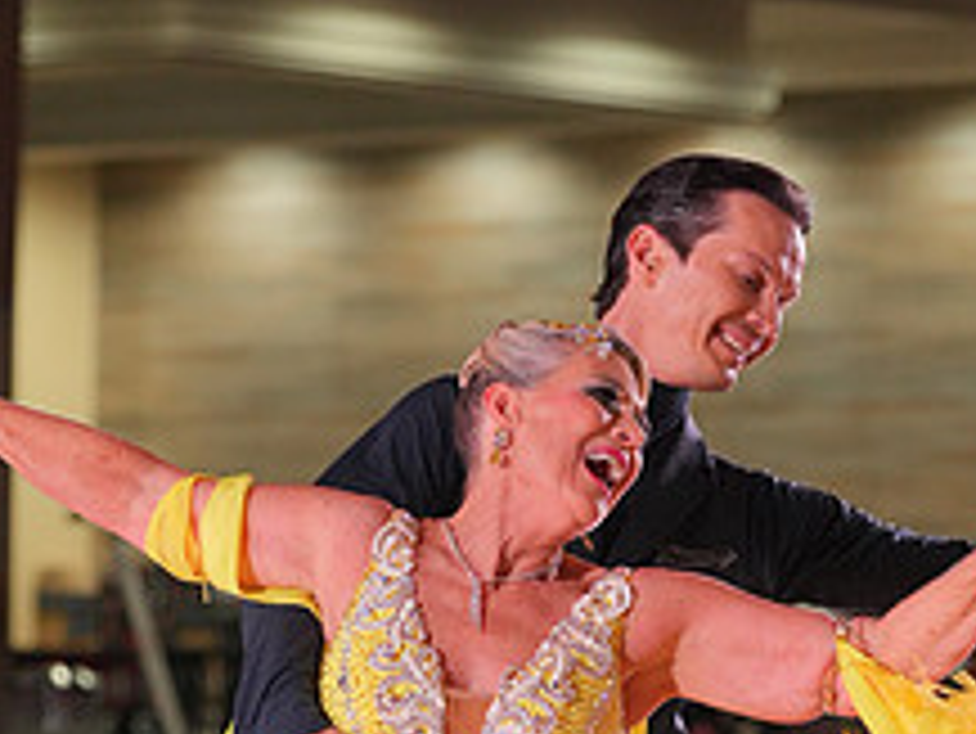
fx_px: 8350
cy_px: 1085
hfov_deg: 6.7
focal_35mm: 296
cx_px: 506
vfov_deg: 5.0
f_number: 4
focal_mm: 115
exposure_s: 1/400
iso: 2000
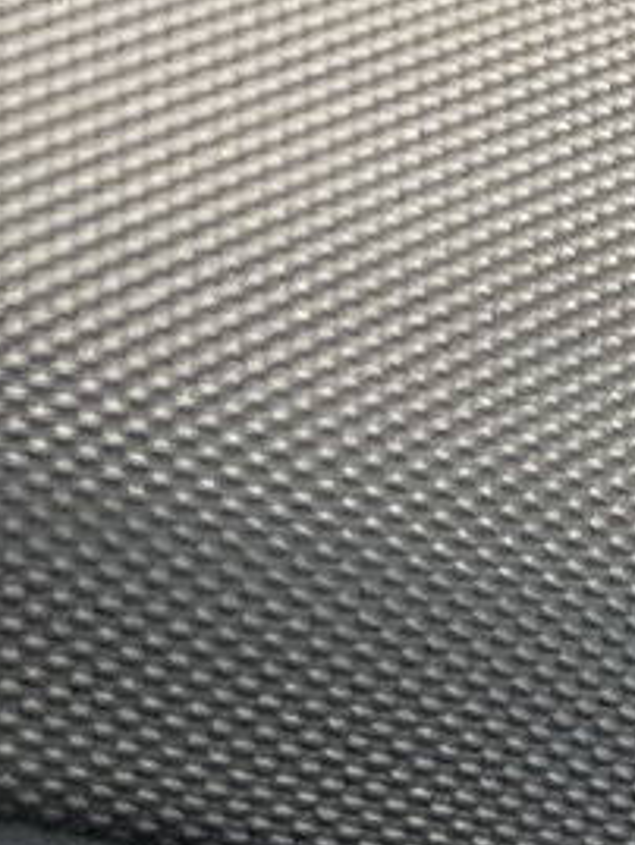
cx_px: 2615
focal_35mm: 198
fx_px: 4839
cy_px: 2020
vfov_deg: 9.0
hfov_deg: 6.1
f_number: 1.5
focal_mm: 5.7
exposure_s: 1/60
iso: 250
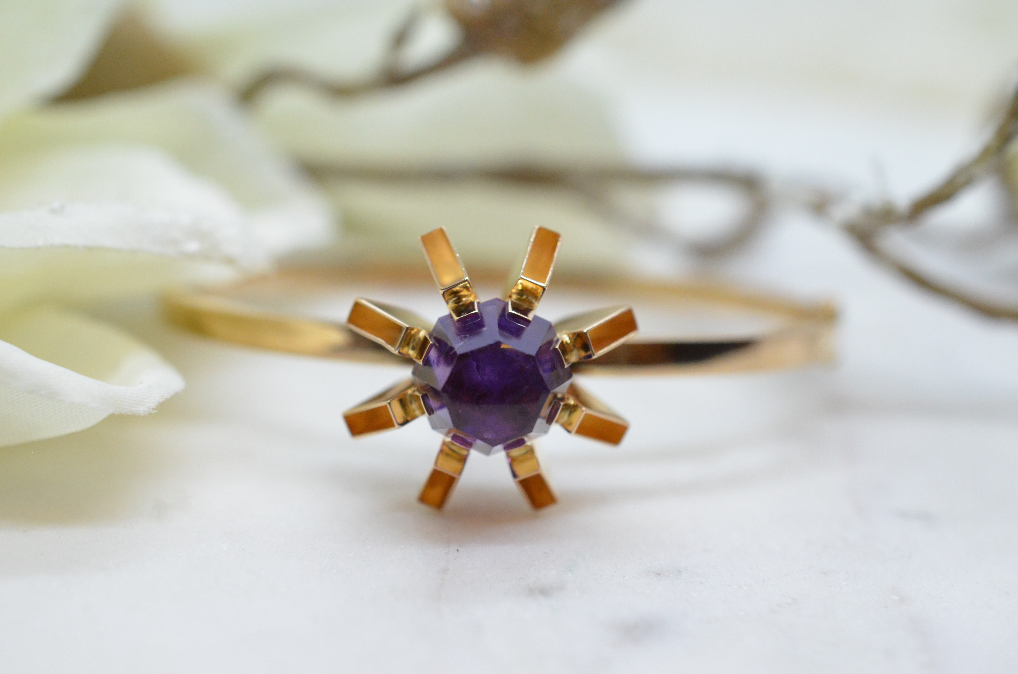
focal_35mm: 60
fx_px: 1693
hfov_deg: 33.5
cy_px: 337
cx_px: 509
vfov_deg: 22.5
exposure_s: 1/1250
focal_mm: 40
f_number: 5
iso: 3200
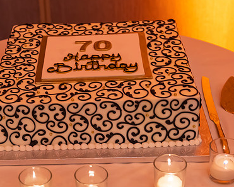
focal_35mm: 82
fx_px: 568
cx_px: 85
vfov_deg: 18.7
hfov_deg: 23.2
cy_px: 104
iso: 500
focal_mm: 32
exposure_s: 1/80
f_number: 2.8
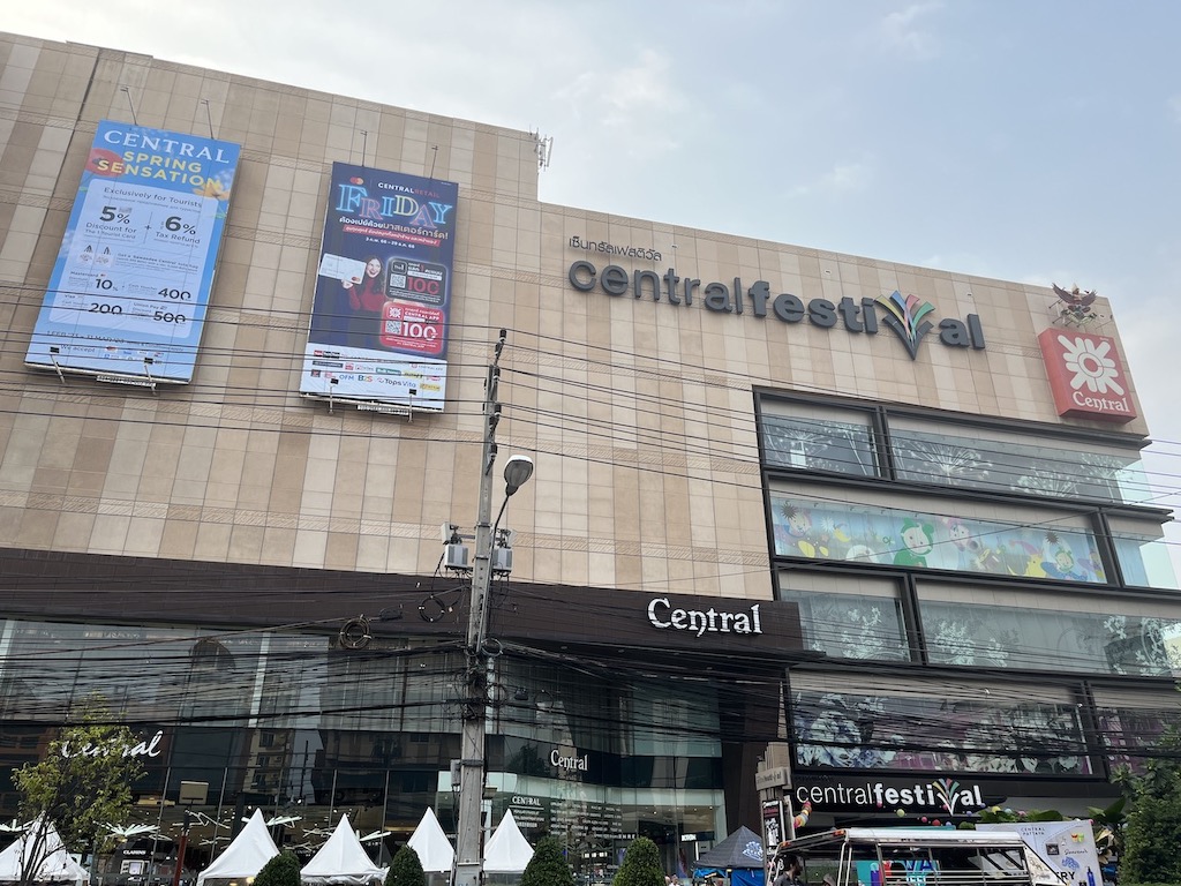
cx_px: 590
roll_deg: +0.1
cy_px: 443
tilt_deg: +24.9
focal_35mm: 26
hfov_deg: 67.3
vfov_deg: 53.1
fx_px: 887
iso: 50
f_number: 1.6
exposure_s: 1/1000
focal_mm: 5.1
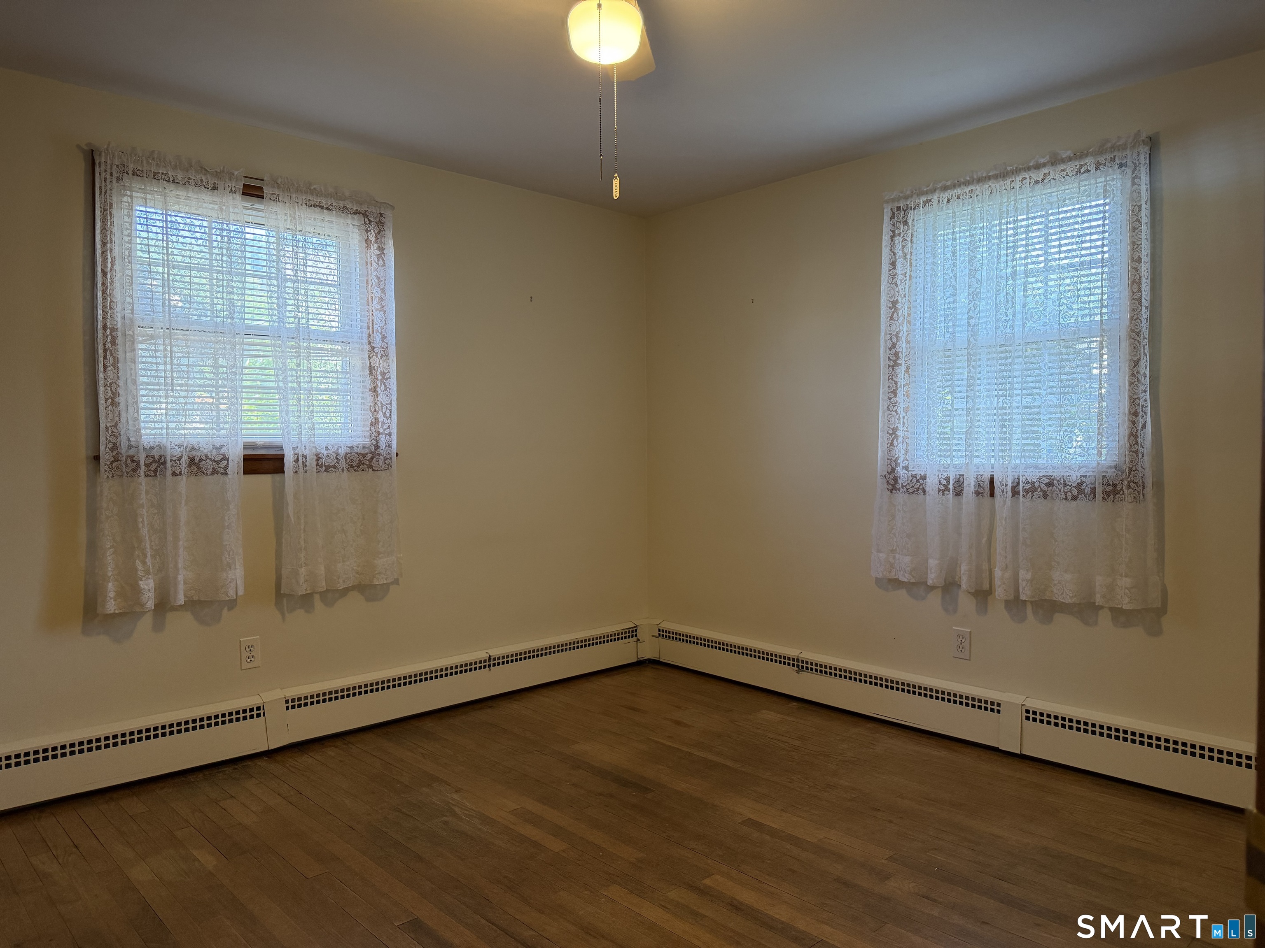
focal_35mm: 24
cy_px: 474
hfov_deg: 71.6
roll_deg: +1.2
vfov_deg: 56.8
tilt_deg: -2.1
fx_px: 877
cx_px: 632
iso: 320
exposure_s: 1/120
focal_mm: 6.76
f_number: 1.78
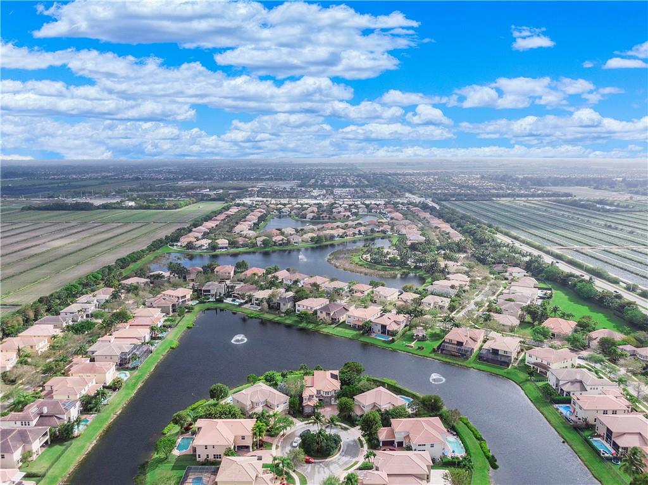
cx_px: 324
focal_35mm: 24
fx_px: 449
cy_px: 242
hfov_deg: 71.6
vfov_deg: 56.8
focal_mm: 4.39
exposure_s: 1/2000
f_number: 2.8
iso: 100
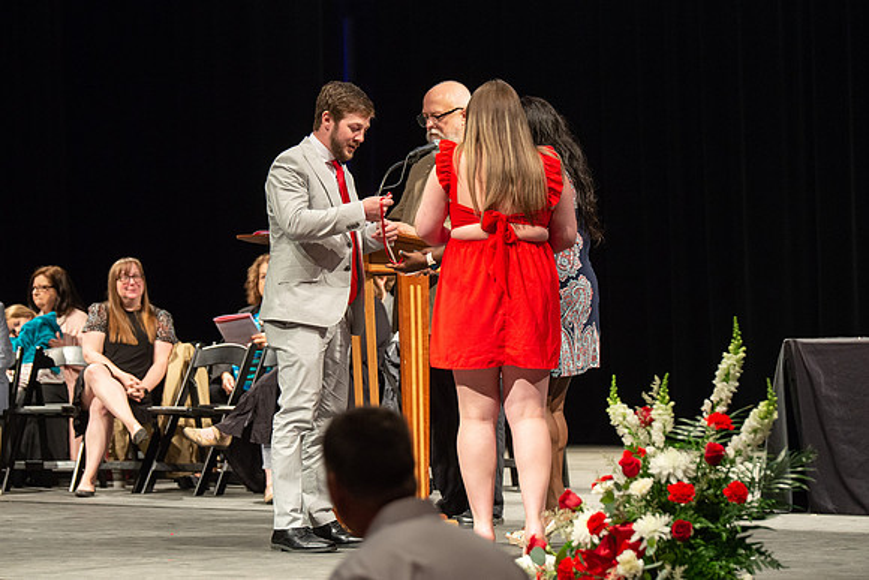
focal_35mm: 135
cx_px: 465
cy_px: 277
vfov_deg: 10.2
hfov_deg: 15.2
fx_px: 3262
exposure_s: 1/100
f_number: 4
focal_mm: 112
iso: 1600
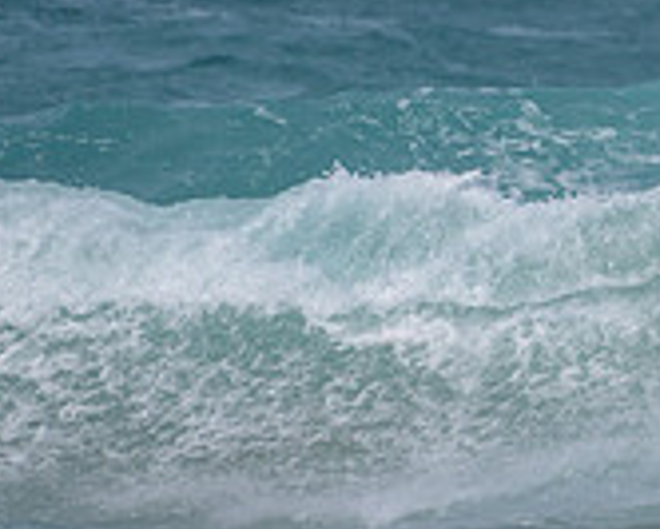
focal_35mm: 2009
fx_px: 39266
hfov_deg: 1.0
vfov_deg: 0.8
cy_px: 29
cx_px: 1237
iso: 80
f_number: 5.6
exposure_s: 1/2000
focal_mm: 500
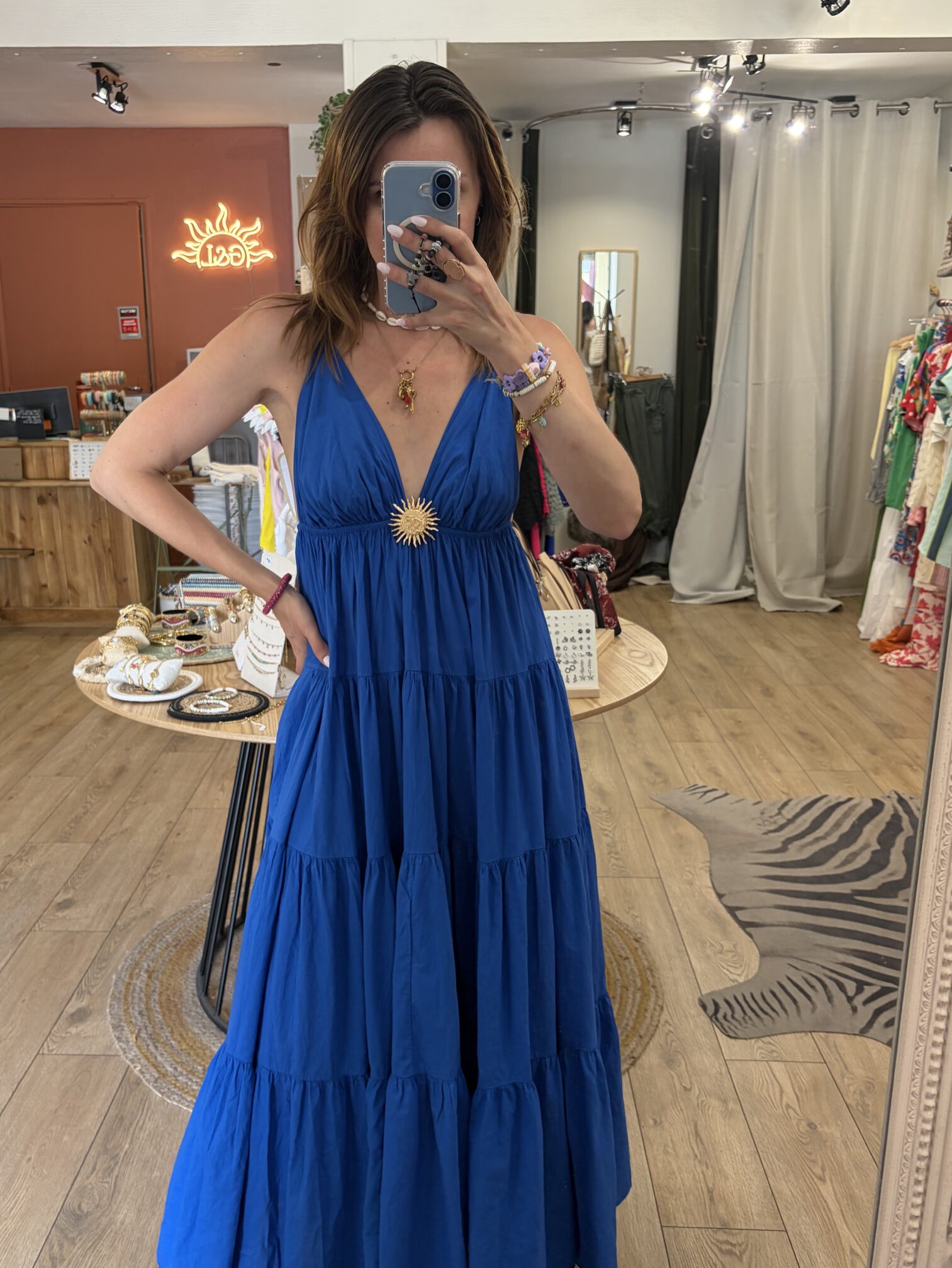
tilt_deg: -24.5
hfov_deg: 42.9
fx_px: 1210
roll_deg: +1.2
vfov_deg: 55.3
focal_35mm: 33
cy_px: 636
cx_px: 433
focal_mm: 5.96
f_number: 1.6
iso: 125
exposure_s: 1/49
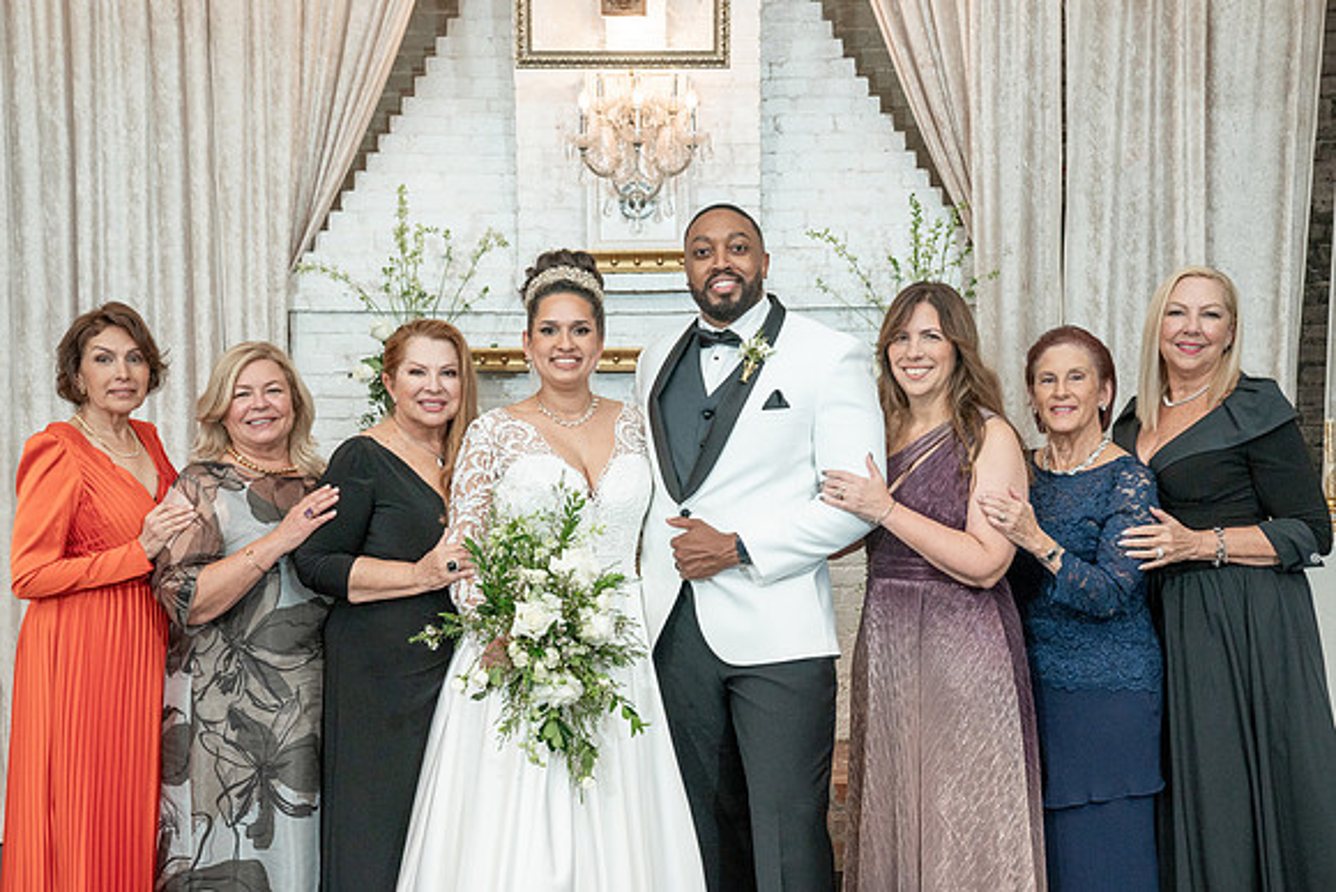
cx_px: 655
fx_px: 1552
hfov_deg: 46.6
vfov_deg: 32.0
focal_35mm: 42
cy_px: 455
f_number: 4.5
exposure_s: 1/200
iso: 2000
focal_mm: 41
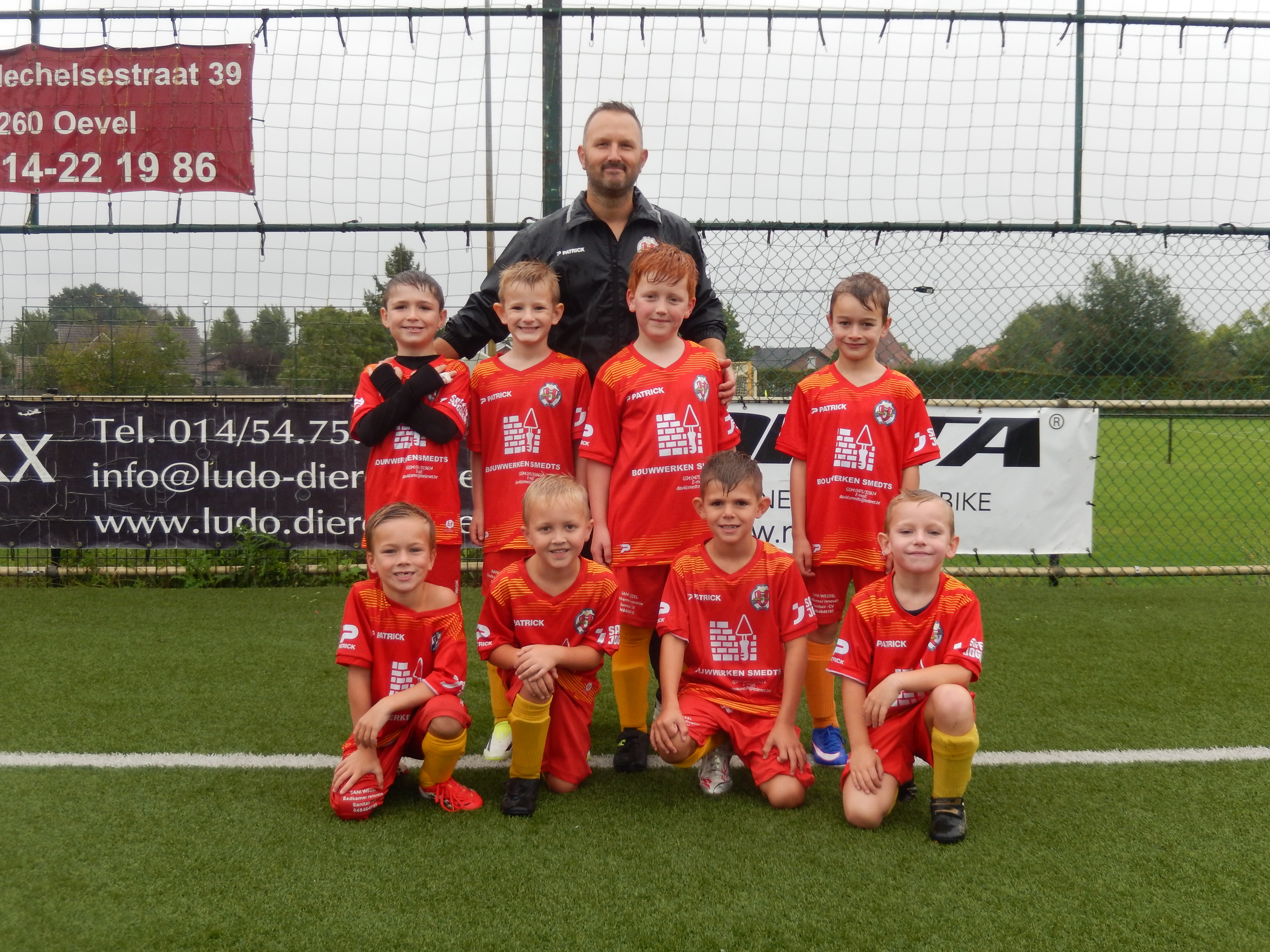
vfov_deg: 35.1
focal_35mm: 41
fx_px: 1504
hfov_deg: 45.8
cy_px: 476
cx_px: 635
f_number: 4.2
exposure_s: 1/100
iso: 125
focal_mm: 7.3
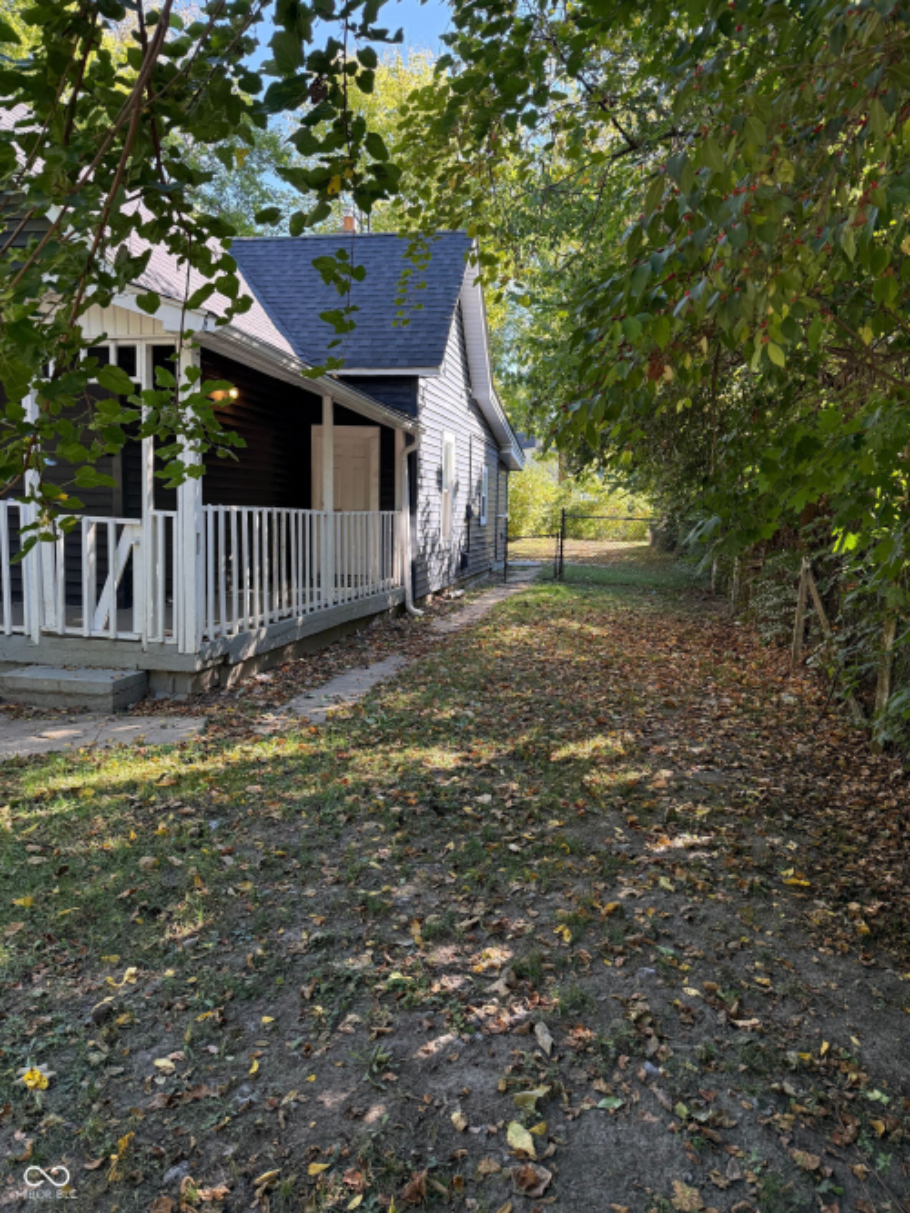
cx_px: 455
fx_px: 841
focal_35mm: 24
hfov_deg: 56.8
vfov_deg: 71.6
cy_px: 606
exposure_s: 1/239
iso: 125
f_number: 1.78
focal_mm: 6.76
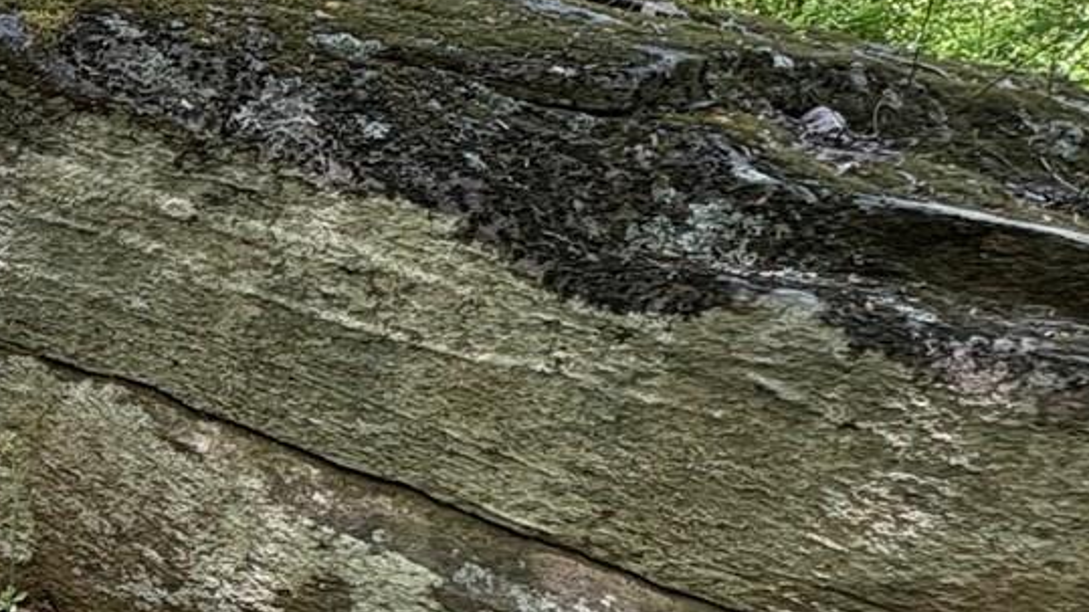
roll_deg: +1.8
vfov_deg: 20.2
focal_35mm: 58
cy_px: 582
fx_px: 1675
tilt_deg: -20.8
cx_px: -572
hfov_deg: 25.9
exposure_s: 1/158
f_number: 2.2
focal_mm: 2.22
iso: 64
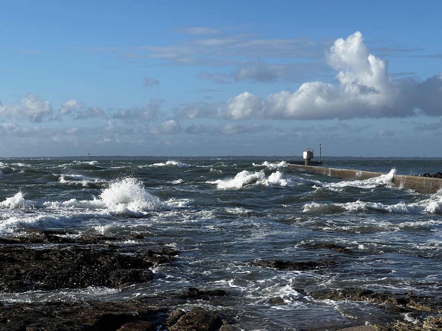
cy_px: 166
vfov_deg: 19.1
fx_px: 983
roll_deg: -0.3
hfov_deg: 25.3
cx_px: 221
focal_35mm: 77
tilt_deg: -1.3
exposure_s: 1/896
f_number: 2.8
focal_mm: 9
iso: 32
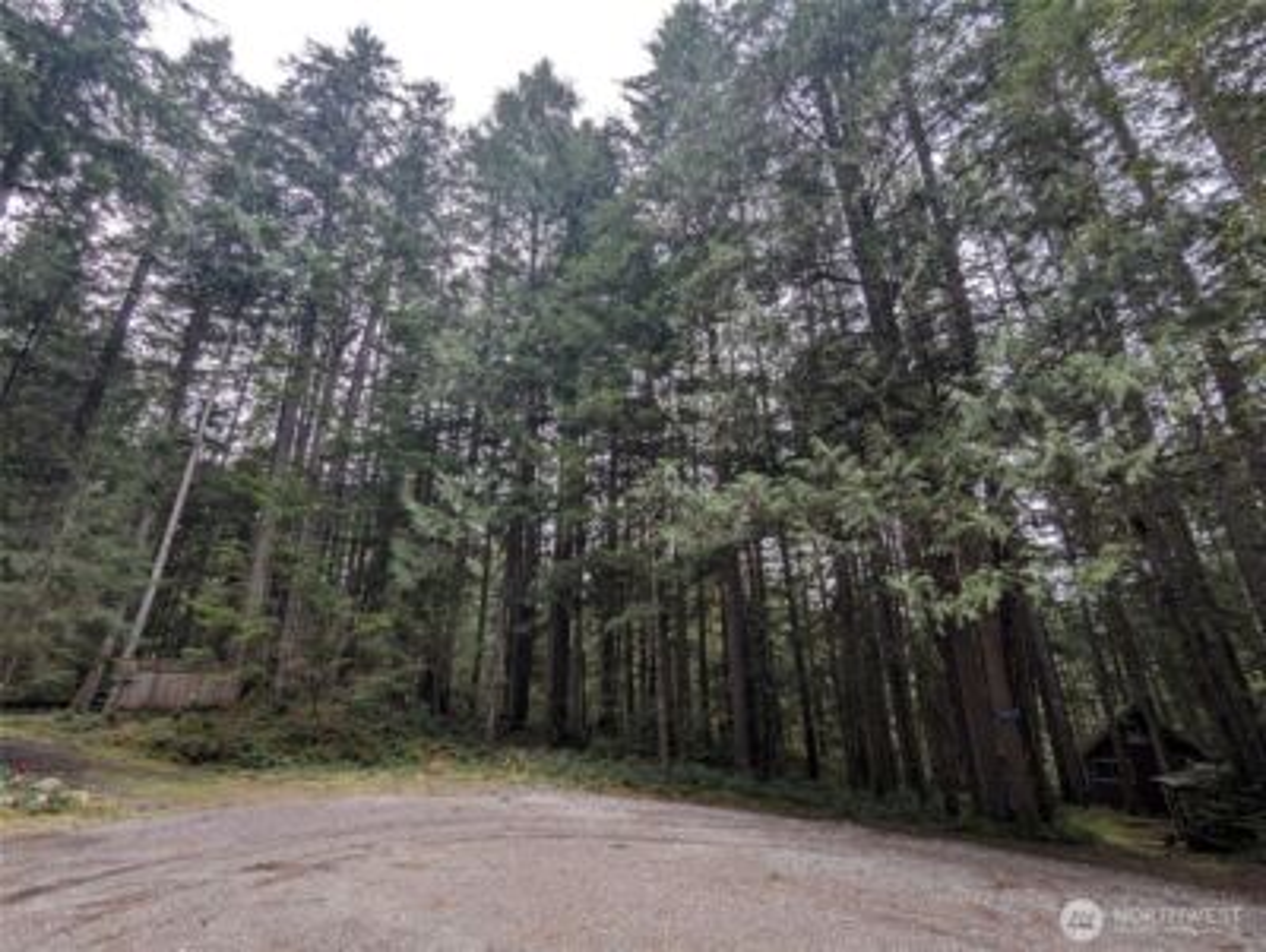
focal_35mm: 16
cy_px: 476
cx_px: 633
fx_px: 586
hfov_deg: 94.4
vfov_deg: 78.2
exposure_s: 1/368
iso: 61
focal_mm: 2.35
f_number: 2.2
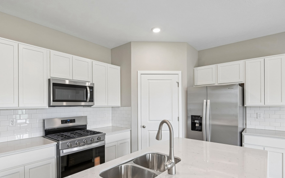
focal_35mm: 19
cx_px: 135
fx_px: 148
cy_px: 100
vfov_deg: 62.0
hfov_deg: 87.9
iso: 140
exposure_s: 1/15
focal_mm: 16
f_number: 8
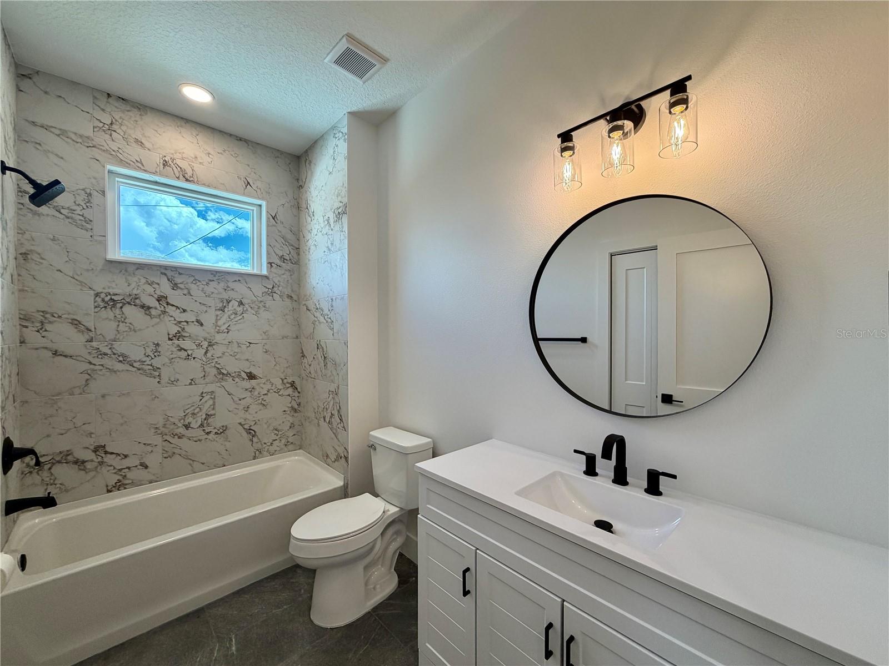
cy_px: 333
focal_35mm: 14
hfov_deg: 102.1
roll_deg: +0.4
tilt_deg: -0.5
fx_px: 360
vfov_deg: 85.7
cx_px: 444
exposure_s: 1/120
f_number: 2.2
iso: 80
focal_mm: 2.22
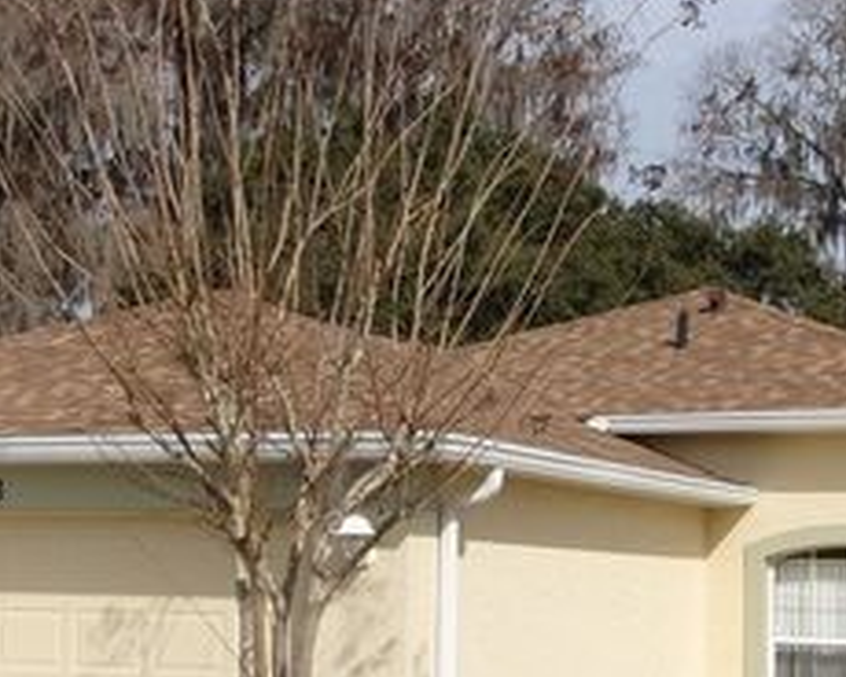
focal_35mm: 70
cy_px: 462
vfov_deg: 21.8
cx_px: 500
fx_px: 1753
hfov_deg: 27.1
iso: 80
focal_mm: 5.9
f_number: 12.2
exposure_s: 1/150
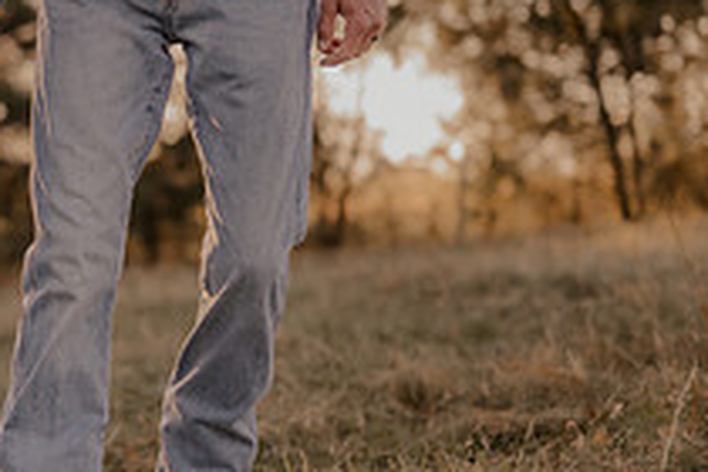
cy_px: 204
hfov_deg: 14.4
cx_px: -118
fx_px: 2714
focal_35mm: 138
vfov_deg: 9.9
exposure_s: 1/1250
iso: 250
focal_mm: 50
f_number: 1.8
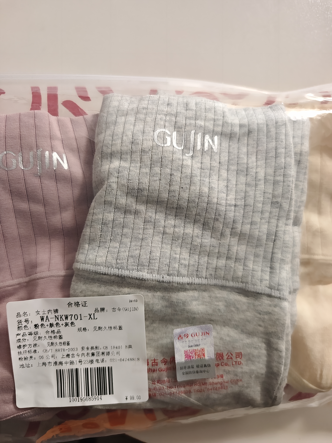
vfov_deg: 73.9
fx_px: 294
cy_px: 222
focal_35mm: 23
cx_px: 166
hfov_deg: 58.9
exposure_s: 1/50
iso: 373
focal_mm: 6.45
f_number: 1.68
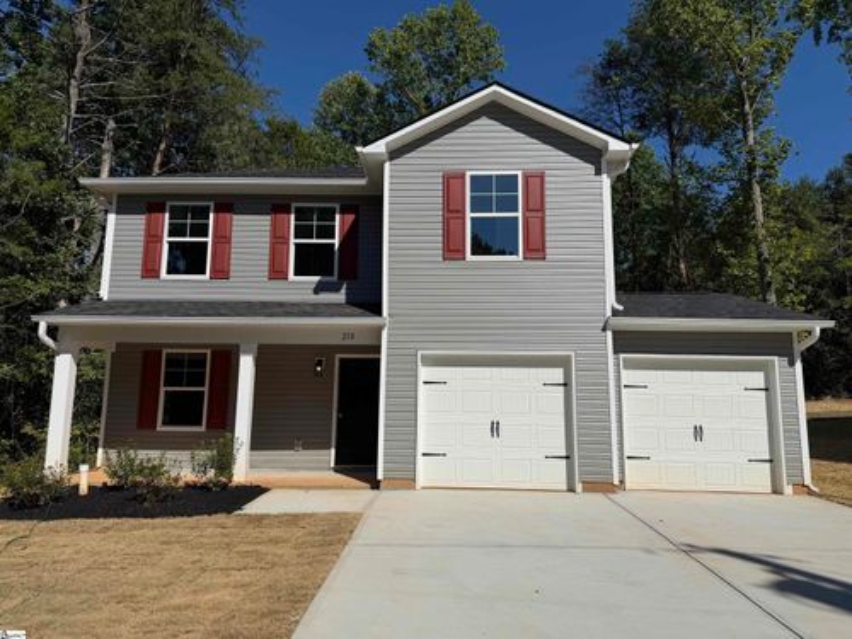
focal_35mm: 24
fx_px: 591
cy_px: 320
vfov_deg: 56.8
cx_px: 426
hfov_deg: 71.6
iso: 80
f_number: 1.78
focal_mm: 6.76
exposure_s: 1/11905
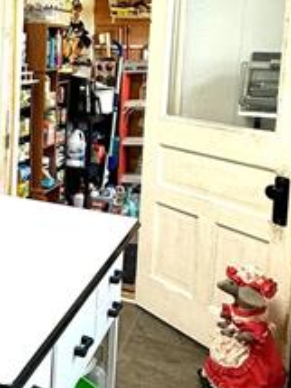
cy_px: 114
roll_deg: -0.1
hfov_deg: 25.8
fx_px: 561
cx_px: -65
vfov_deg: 37.6
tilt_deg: -7.0
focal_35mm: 50
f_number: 2.2
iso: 200
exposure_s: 1/120
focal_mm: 2.22
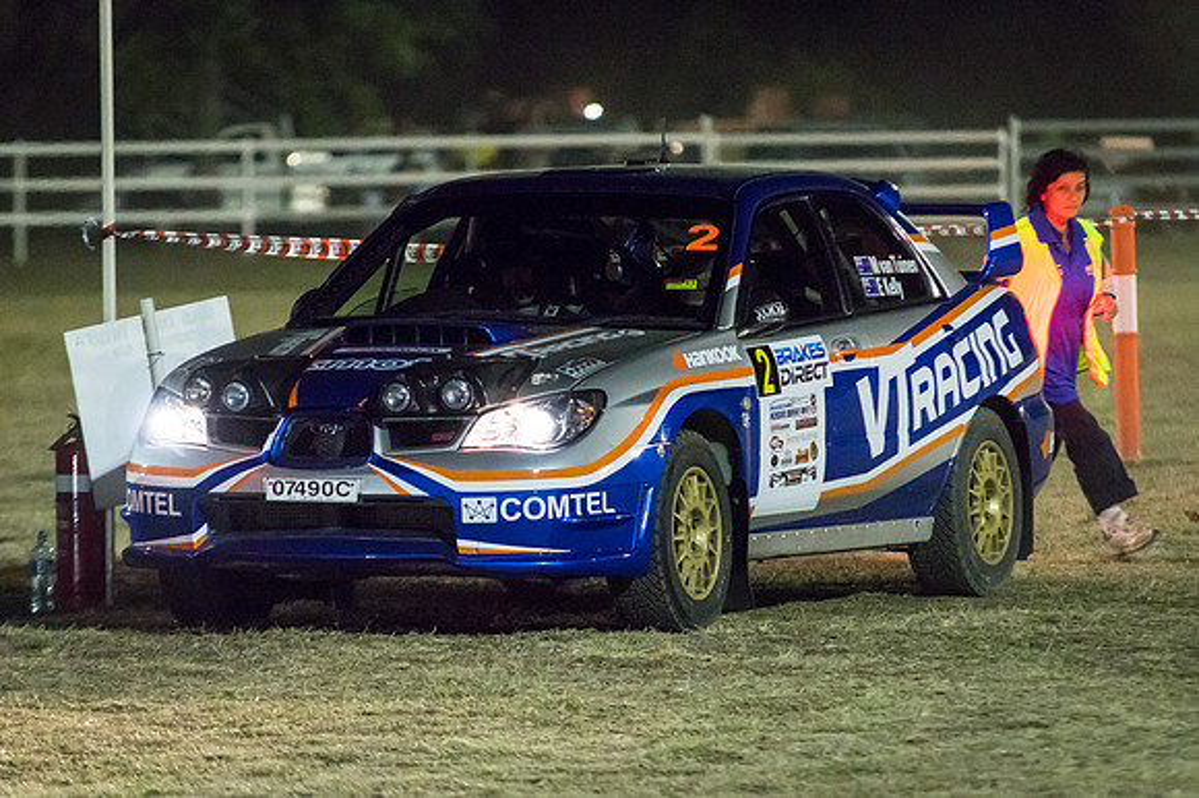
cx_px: 600
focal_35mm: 300
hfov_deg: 6.9
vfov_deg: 4.6
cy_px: 399
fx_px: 9986
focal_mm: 200
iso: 6400
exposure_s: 1/200
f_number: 3.2
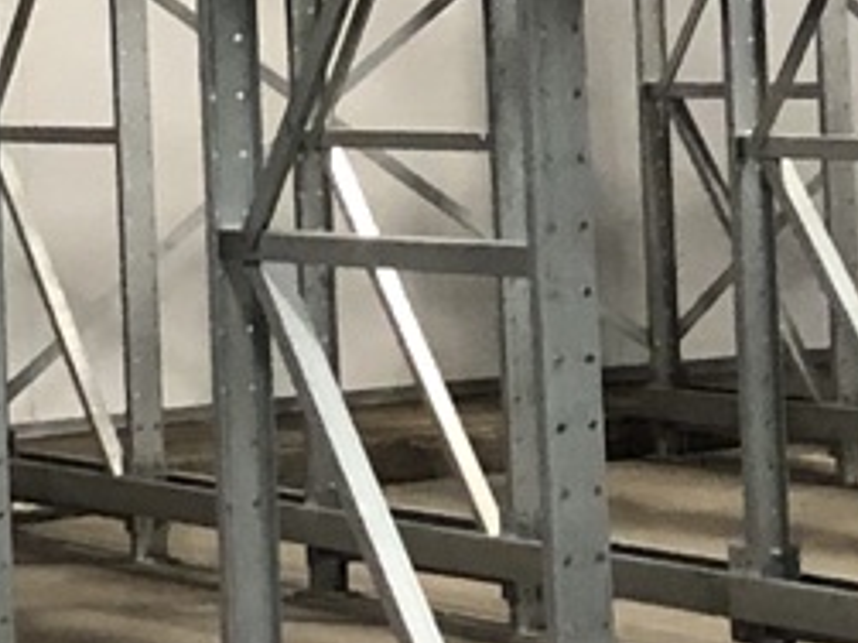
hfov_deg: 9.2
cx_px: 800
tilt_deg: +1.4
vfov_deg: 6.9
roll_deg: +2.3
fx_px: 5302
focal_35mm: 214
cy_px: -233
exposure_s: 1/15
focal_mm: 3.99
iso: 80
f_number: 1.8
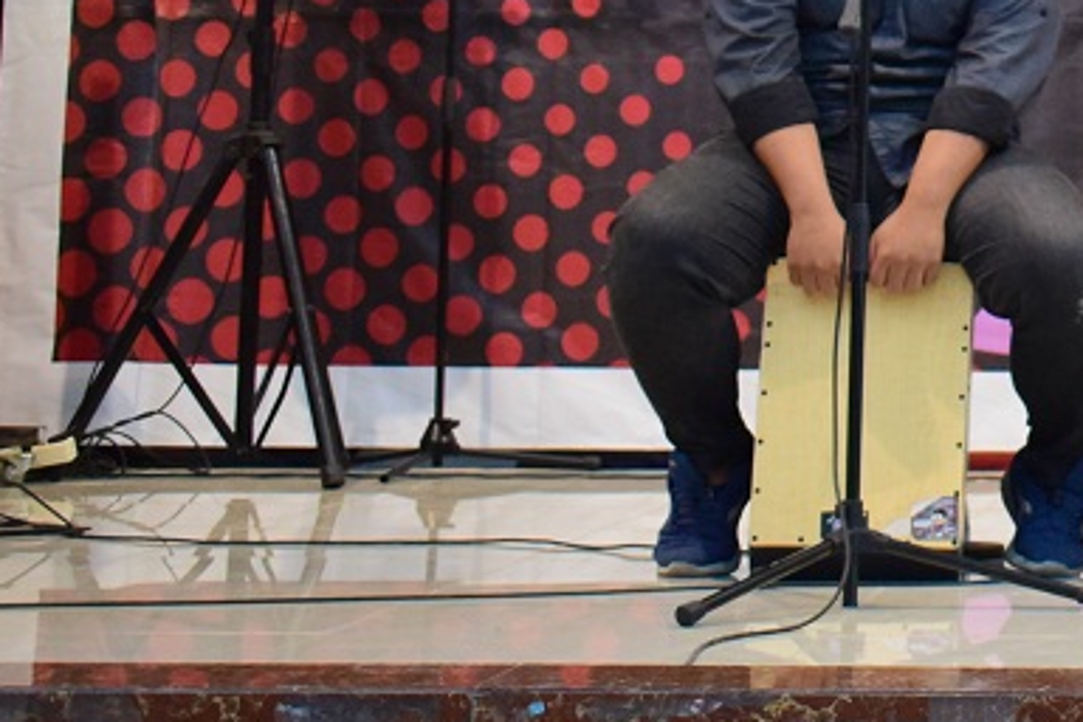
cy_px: -237
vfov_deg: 10.9
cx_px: 1540
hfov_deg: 15.7
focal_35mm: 122
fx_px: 3670
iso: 1600
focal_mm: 26
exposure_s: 1/20
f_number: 4
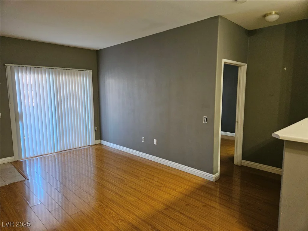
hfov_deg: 73.9
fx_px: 205
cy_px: 116
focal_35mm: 23
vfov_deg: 58.9
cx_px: 154
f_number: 1.8
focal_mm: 5.4
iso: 800
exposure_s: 1/120
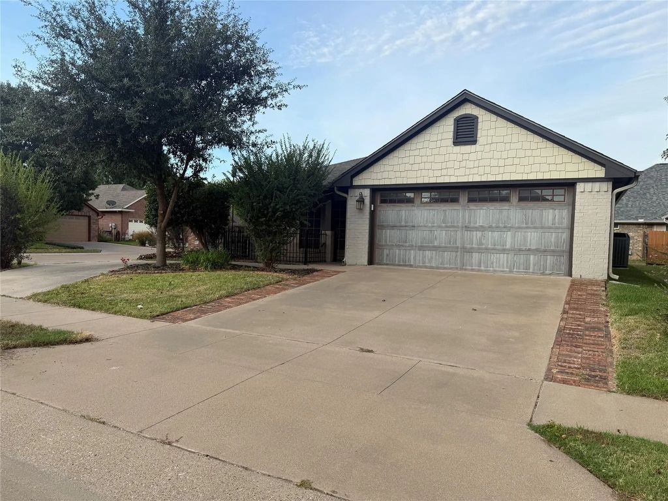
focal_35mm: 24
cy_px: 250
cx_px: 334
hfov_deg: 71.6
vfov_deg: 56.8
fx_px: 463
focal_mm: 6.76
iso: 80
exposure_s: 1/1493
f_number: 1.78
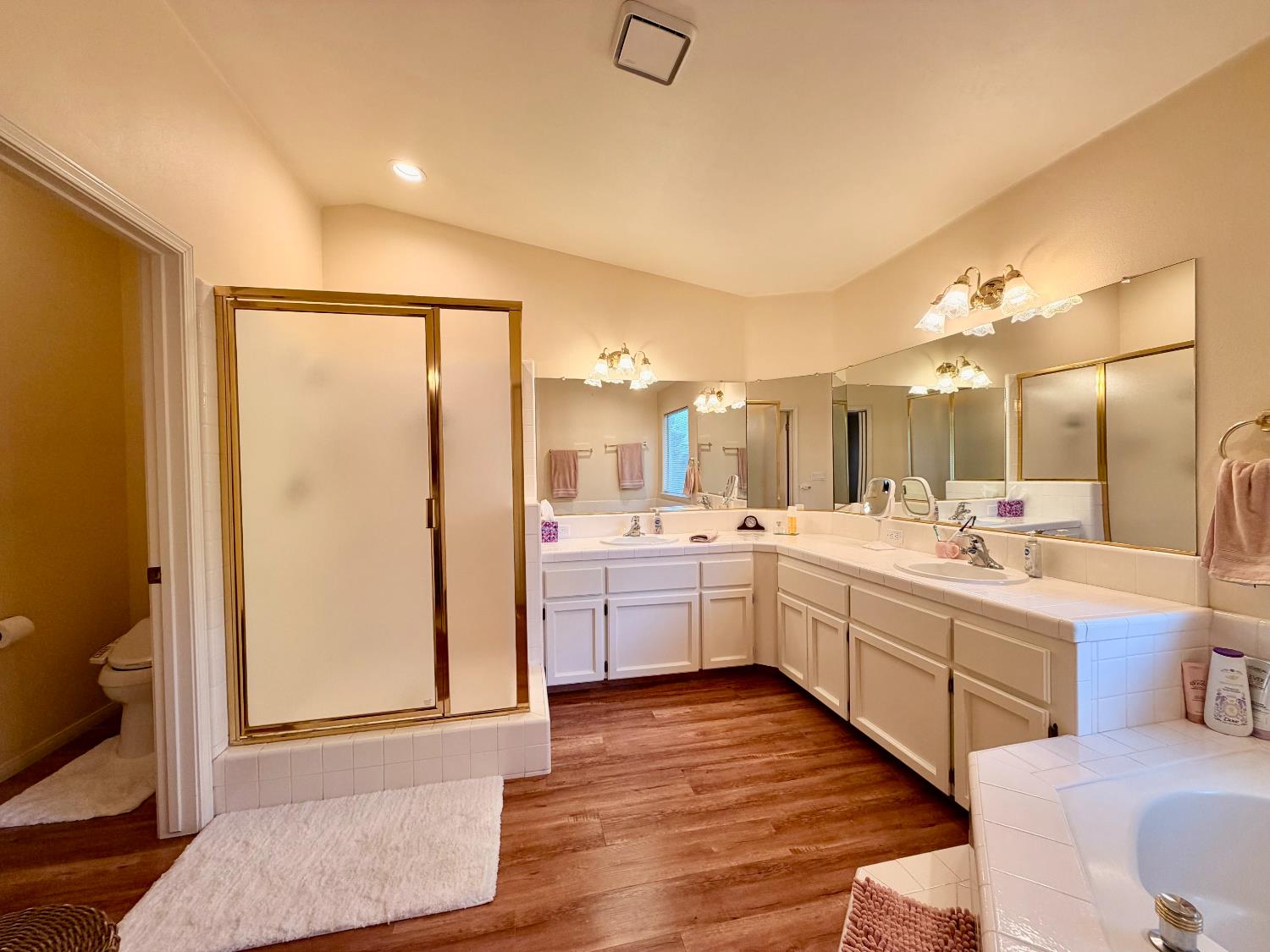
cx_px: 635
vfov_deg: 85.7
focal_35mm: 14
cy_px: 476
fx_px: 514
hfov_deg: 102.1
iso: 125
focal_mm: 2.22
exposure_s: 1/120
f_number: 2.2
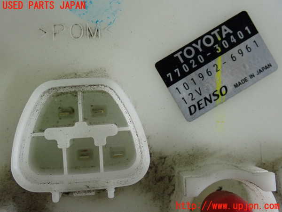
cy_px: 106
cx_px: 141
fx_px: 472
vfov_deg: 25.2
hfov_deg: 33.2
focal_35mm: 58
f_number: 3.5
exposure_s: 1/125
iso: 640
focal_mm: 10.35
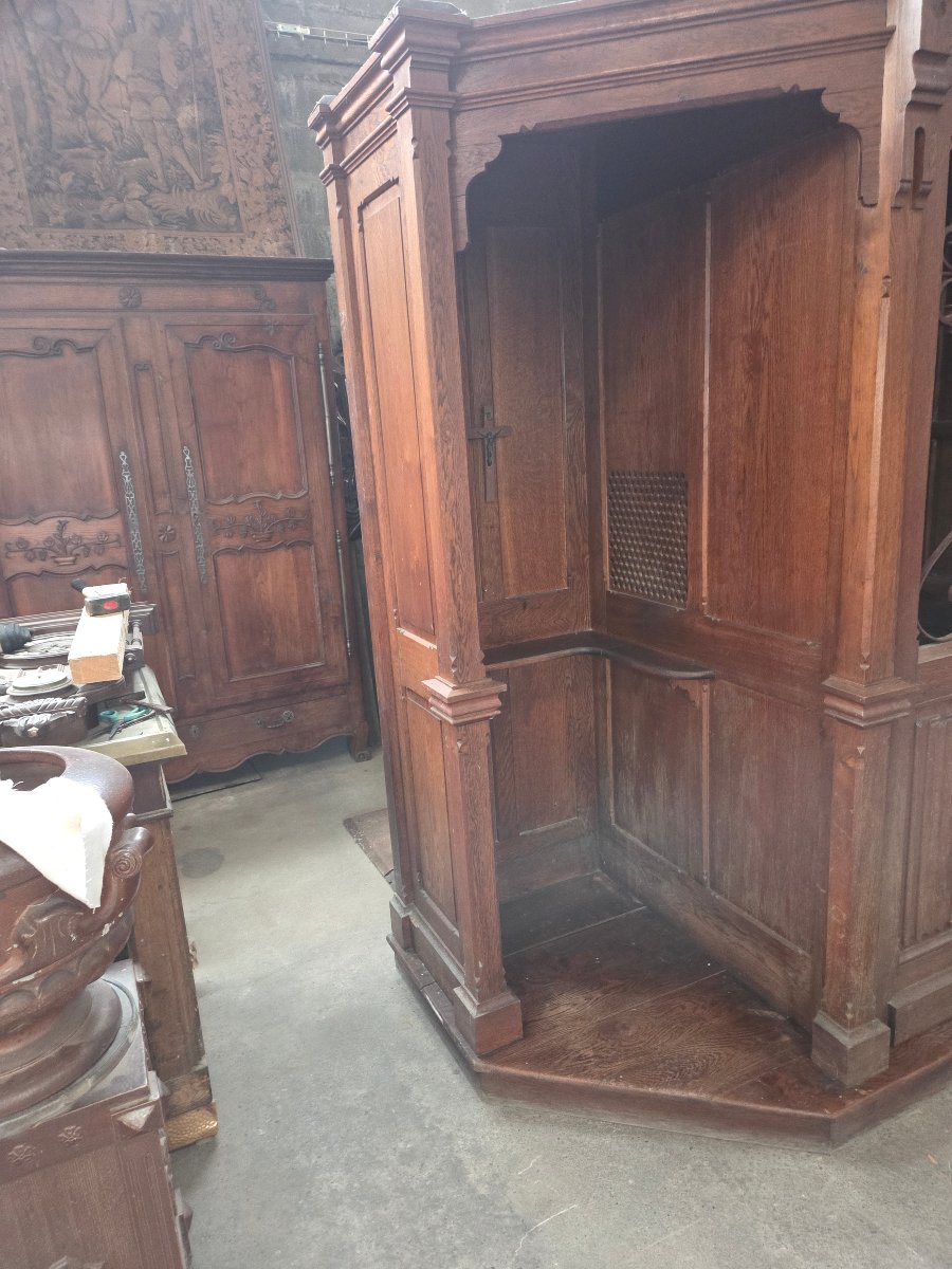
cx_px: 476
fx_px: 843
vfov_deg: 73.9
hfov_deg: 58.9
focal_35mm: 23
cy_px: 634
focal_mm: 5.4
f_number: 1.8
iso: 1250
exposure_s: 1/12
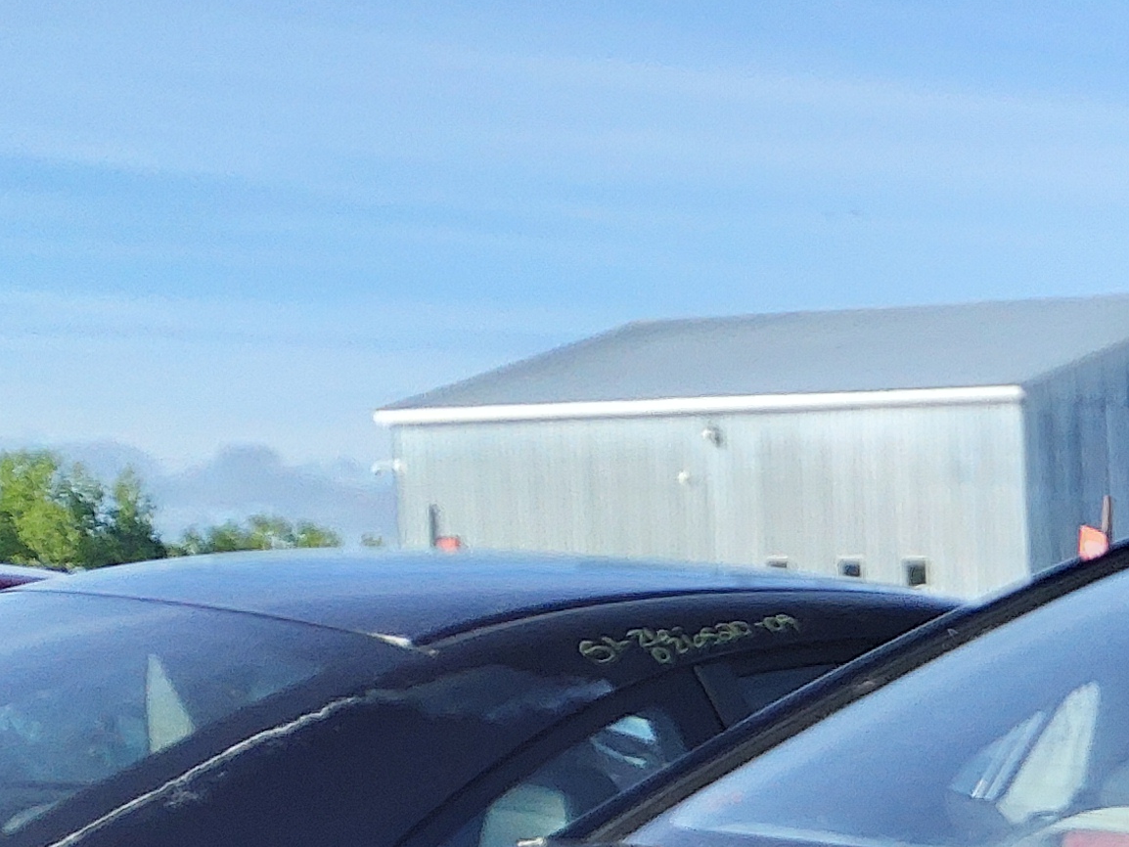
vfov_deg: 14.5
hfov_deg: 18.5
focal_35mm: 93
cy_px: 1361
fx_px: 3034
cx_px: 1738
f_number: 1.9
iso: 40
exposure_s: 1/308
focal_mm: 3.58
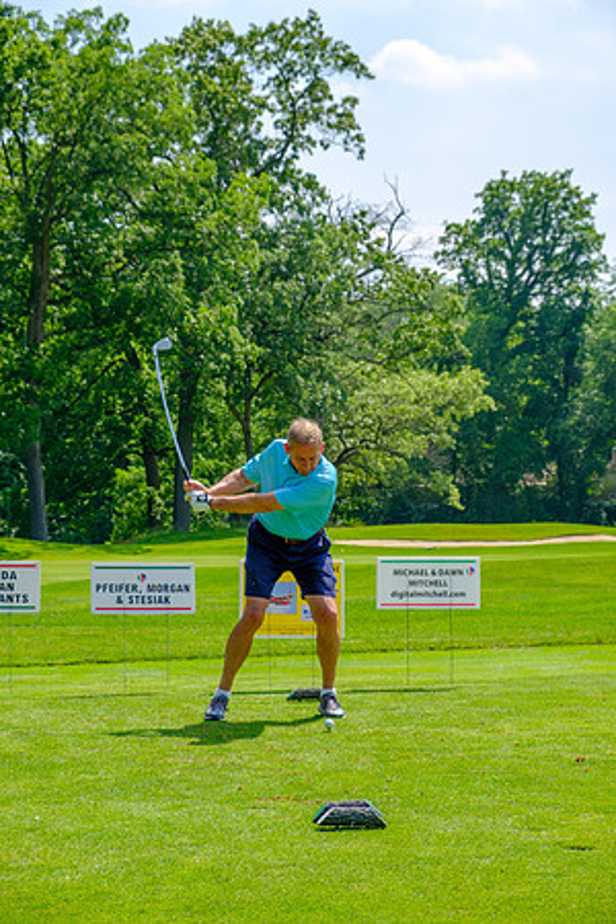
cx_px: 308
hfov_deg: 16.5
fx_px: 2130
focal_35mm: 83
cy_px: 462
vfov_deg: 24.5
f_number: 6.4
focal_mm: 55
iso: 200
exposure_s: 1/320
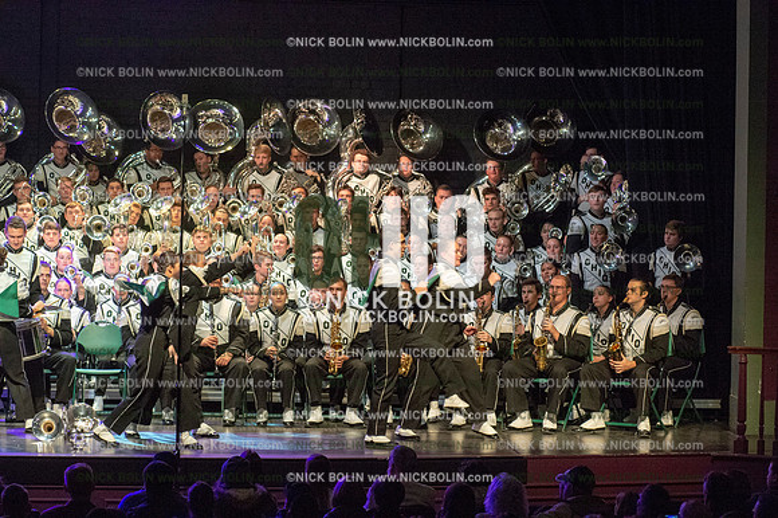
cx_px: 389
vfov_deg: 9.1
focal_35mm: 150
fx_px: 3240
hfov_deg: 13.7
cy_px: 259
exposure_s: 1/200
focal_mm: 150
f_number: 7.1
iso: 8000
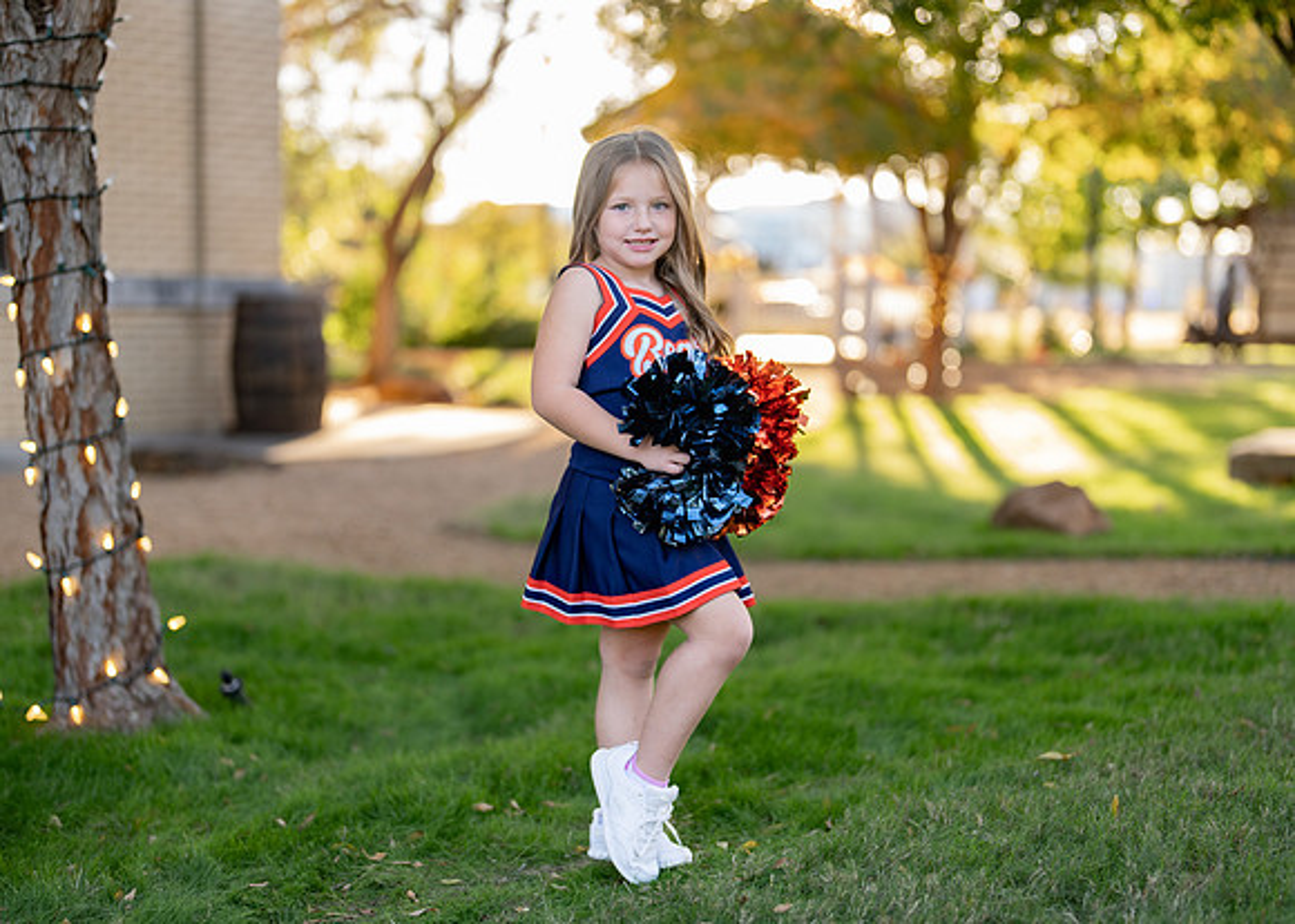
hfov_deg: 35.5
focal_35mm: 55
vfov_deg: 25.8
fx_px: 2022
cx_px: 671
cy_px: 454
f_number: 1.2
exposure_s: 1/400
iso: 100
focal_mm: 50
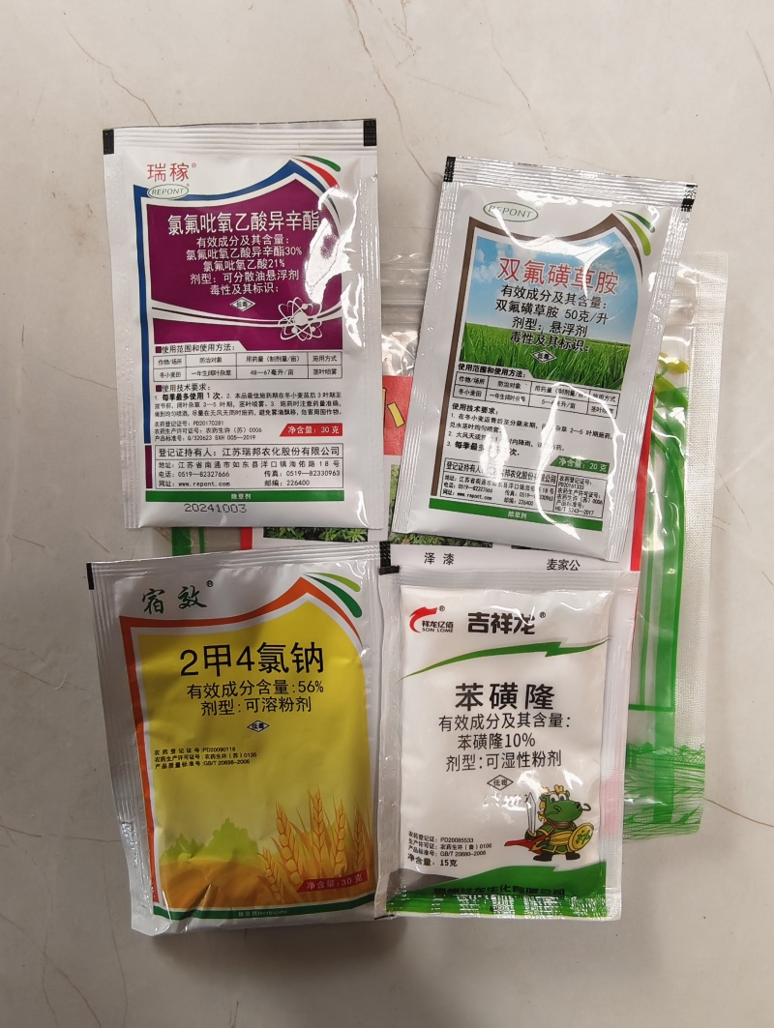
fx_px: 773
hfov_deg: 53.2
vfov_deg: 67.2
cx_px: 387
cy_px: 514
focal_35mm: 26
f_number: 2
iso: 699
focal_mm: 2.32
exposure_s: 1/50
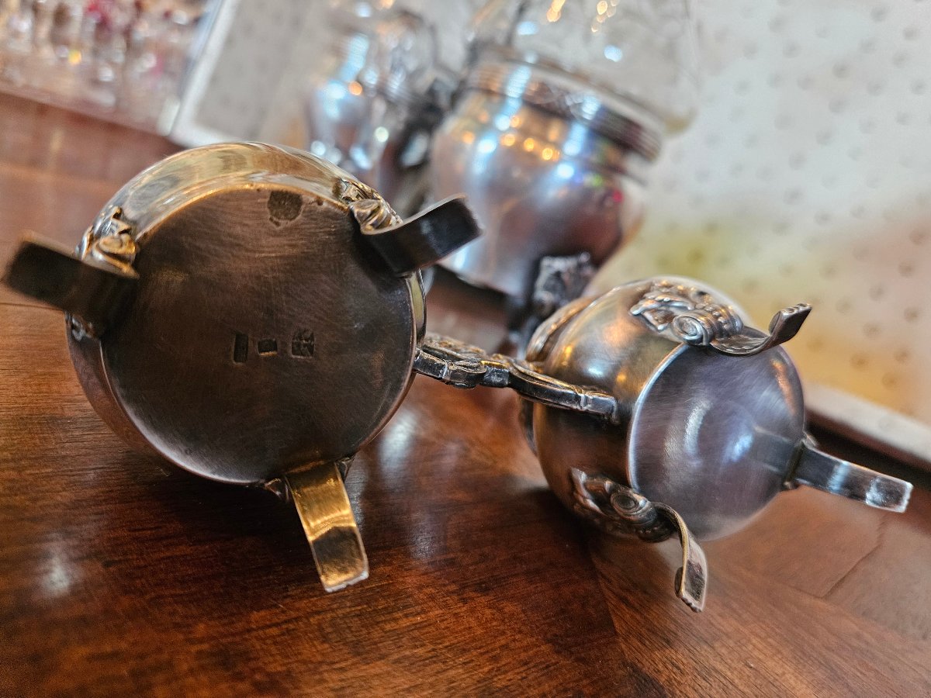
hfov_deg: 73.9
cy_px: 349
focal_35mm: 23
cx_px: 466
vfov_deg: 58.9
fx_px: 619
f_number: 1.8
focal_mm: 5.4
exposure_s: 1/100
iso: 800
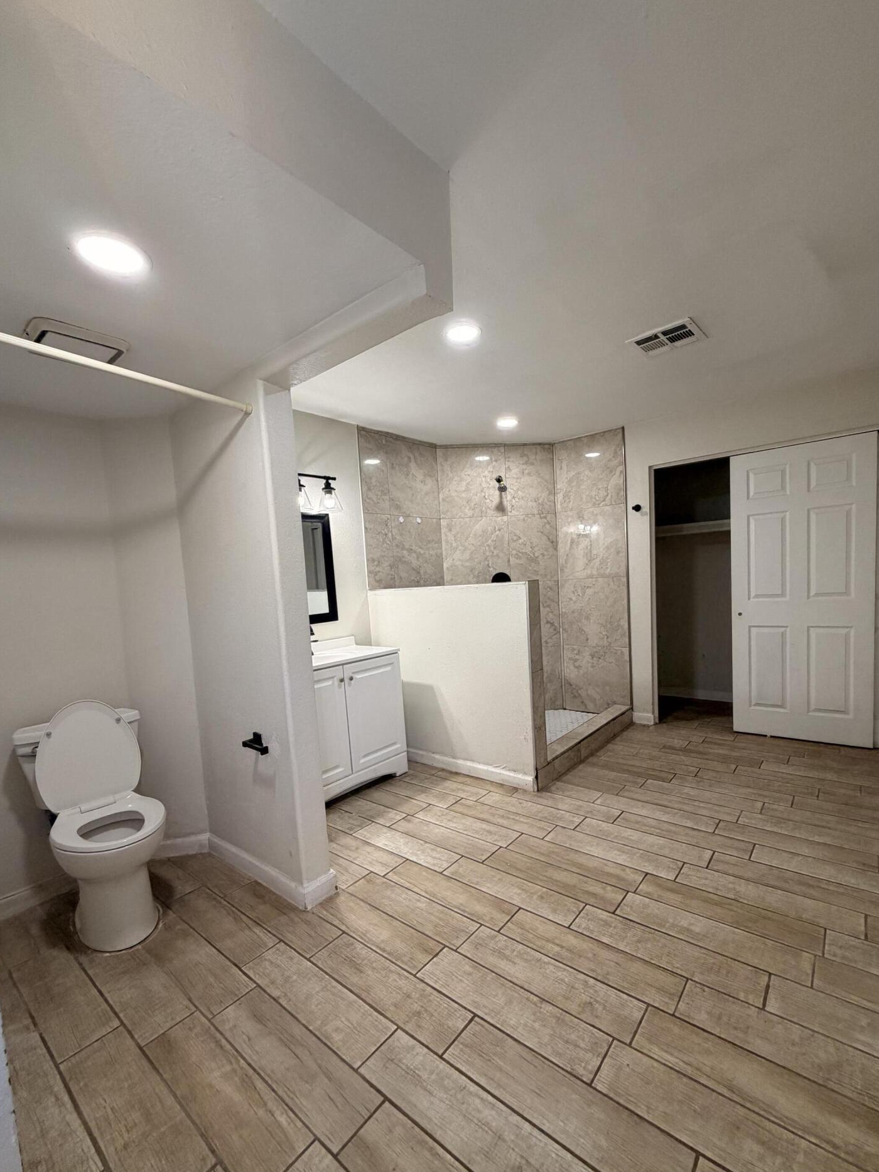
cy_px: 626
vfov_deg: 98.0
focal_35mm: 15
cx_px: 455
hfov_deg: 81.7
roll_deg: +3.3
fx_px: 508
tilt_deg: -4.3
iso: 200
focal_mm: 2.22
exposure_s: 1/120
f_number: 2.2
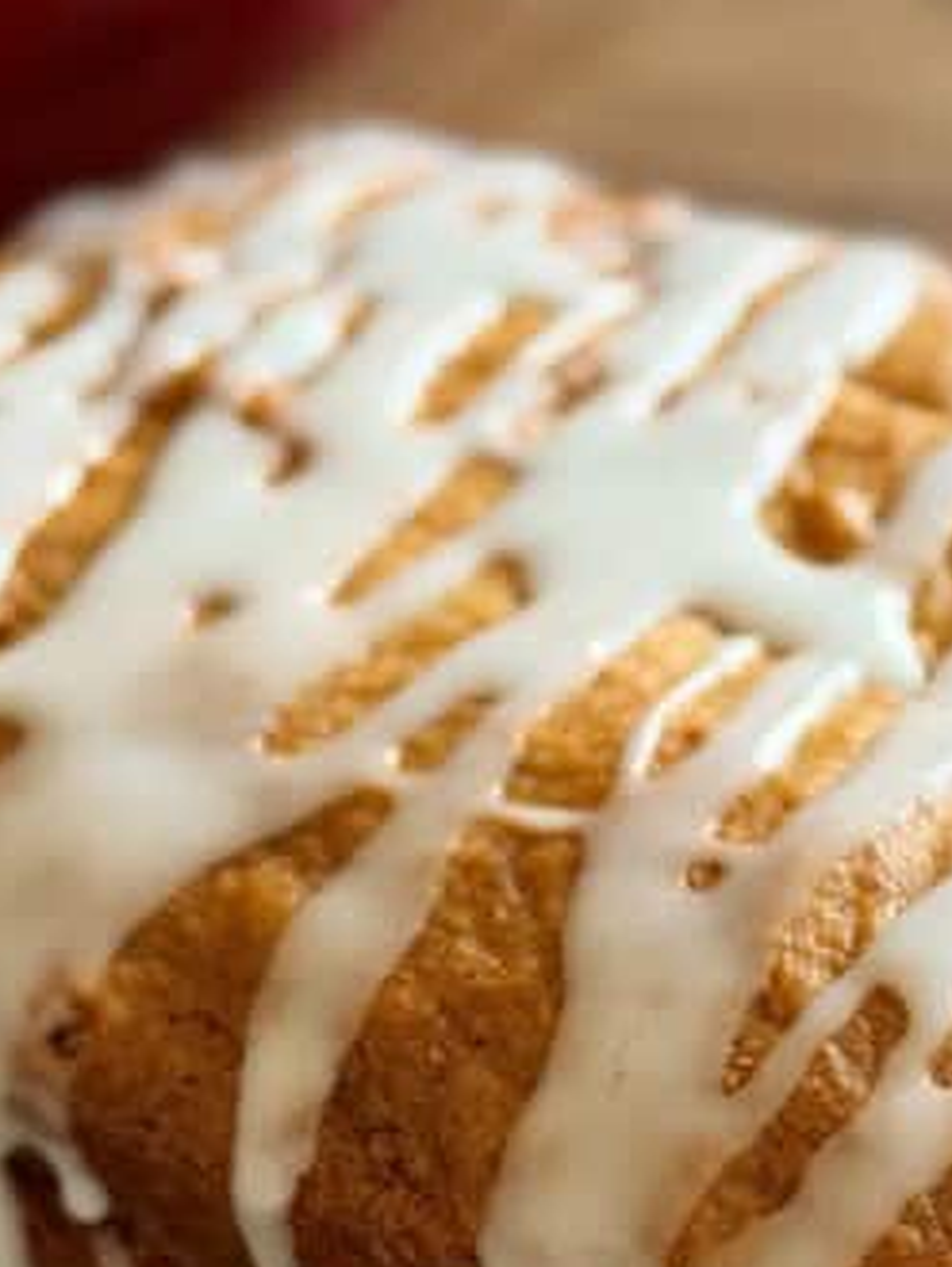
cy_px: 1090
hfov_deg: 10.4
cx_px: 952
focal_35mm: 141
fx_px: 5164
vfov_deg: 13.9
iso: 100
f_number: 1.8
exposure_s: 1/73
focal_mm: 6.8
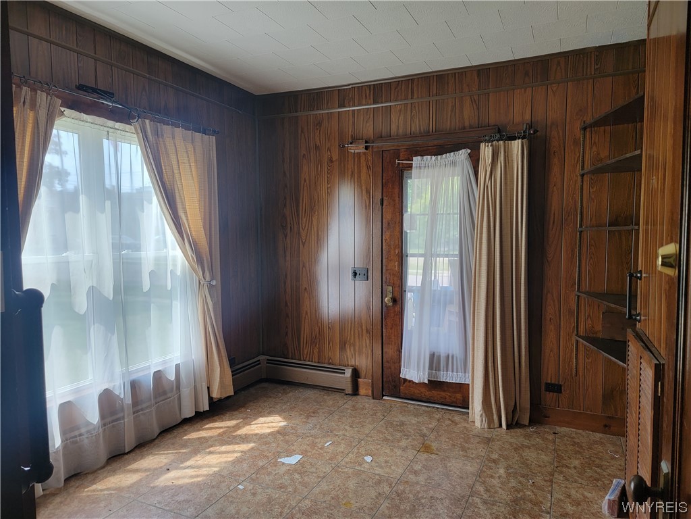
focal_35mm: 24
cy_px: 260
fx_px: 479
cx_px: 346
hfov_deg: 71.6
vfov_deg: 56.8
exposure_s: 1/120
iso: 100
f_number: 1.8
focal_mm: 6.7
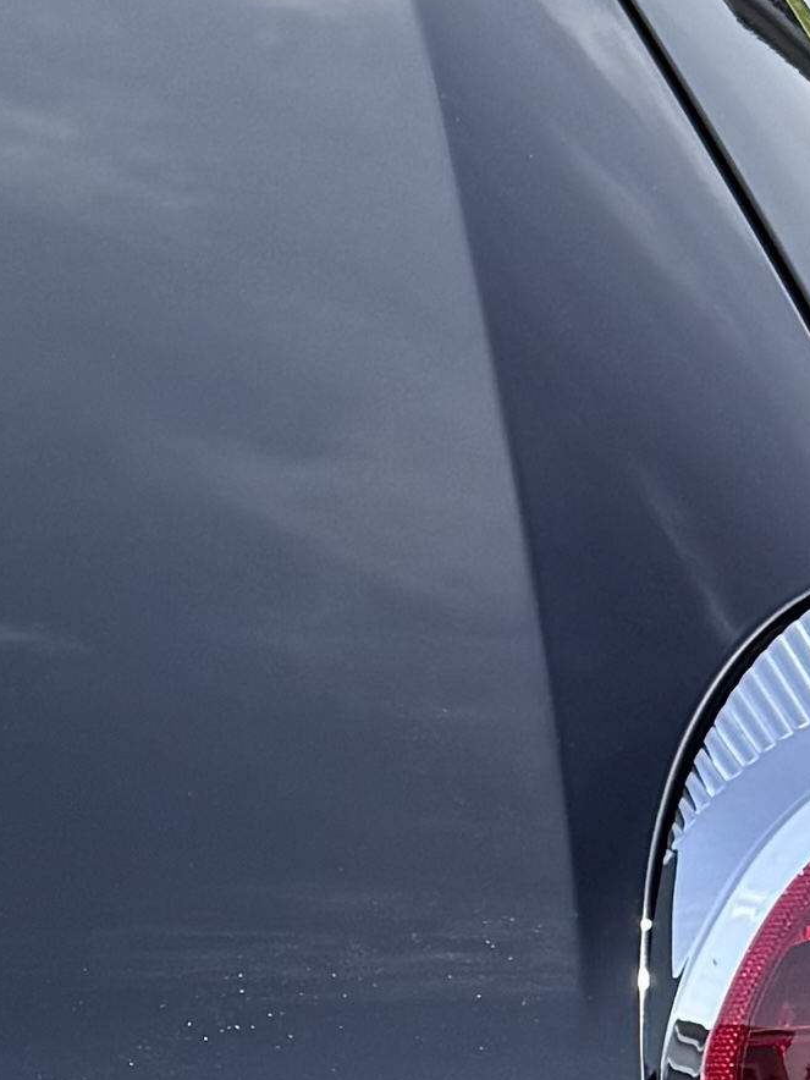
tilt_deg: -22.6
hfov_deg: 8.8
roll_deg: +2.3
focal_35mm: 155
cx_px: -1065
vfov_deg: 12.6
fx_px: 4836
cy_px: 976
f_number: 1.78
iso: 80
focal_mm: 6.76
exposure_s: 1/878
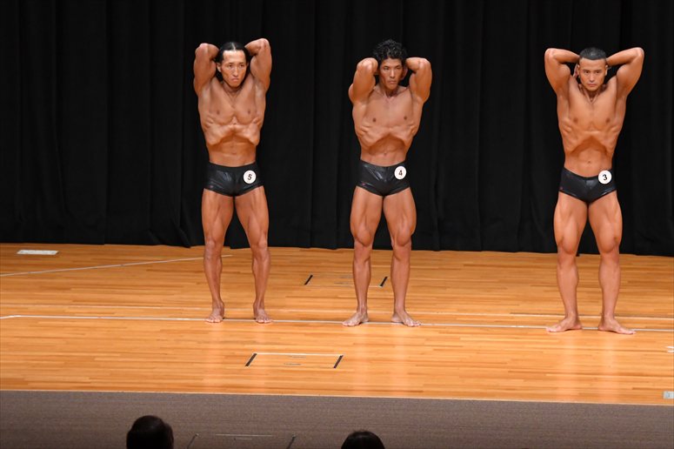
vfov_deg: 6.8
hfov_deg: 10.2
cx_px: 337
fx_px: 3780
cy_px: 224
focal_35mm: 202
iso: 4000
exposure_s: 1/400
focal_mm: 135
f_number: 5.6
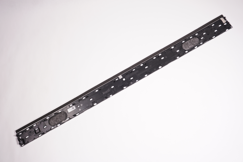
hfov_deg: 55.1
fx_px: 233
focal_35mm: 34
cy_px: 81
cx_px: 122
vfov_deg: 38.3
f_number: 5.6
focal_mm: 23
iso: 160
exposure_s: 1/40
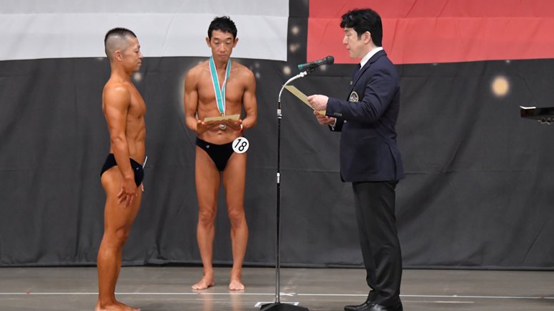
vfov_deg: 5.7
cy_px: 159
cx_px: 277
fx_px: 3129
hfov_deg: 10.1
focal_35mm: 213
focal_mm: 135
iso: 5000
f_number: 5.6
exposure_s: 1/400
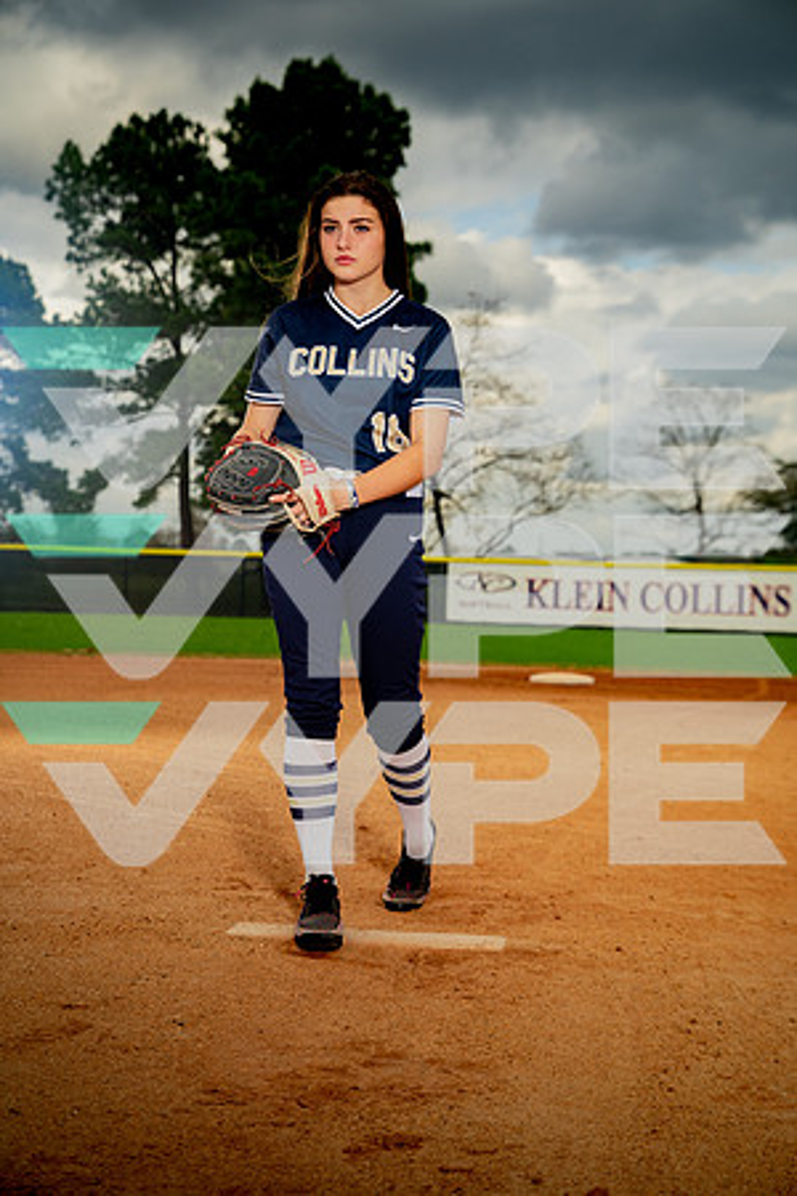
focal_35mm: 62
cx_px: 398
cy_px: 598
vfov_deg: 32.4
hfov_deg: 21.9
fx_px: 2059
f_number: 4.5
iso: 500
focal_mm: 62
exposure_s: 1/250
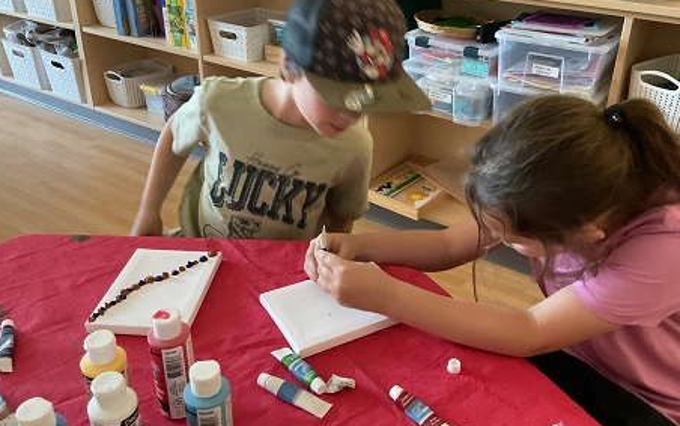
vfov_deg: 37.2
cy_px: 181
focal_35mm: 34
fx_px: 630
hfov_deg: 56.6
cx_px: 358
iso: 500
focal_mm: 3
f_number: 1.8
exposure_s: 1/30
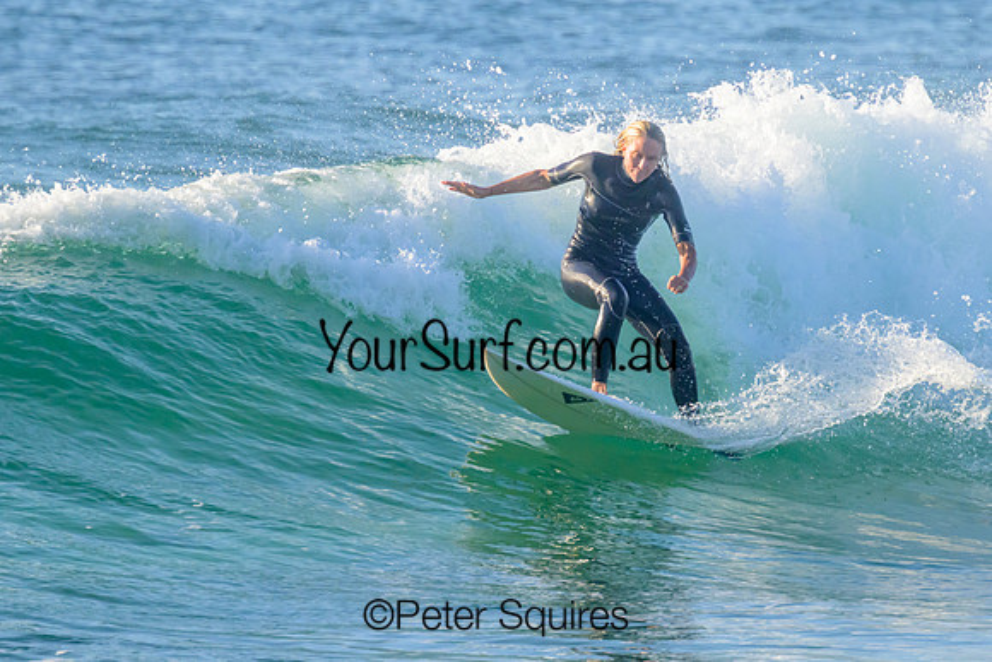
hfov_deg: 2.0
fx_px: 28458
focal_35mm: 1033
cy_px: 268
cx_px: 635
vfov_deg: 1.3
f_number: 11
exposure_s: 1/2000
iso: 1800
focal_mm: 800
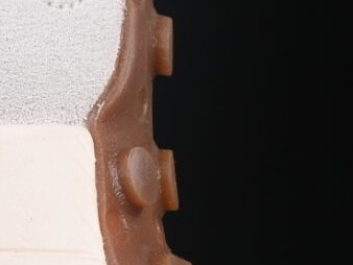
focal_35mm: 546
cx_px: -695
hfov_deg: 3.5
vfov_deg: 2.7
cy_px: -185
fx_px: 5572
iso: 160
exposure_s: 1/80
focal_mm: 50
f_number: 8
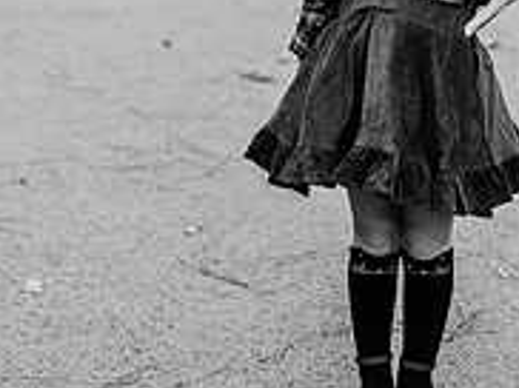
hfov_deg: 16.4
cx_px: 425
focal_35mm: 119
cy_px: 9
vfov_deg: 12.3
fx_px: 1782
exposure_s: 1/640
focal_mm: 50
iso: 320
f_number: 3.2
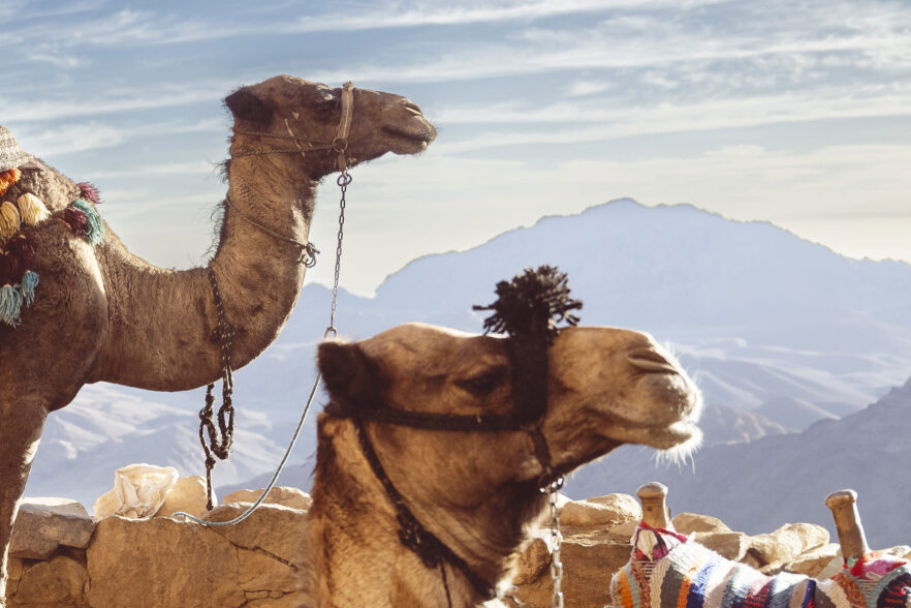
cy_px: 312
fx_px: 1822
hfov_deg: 26.9
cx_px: 58
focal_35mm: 72
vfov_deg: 18.9
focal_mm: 31
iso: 250
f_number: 2.8
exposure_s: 1/3200
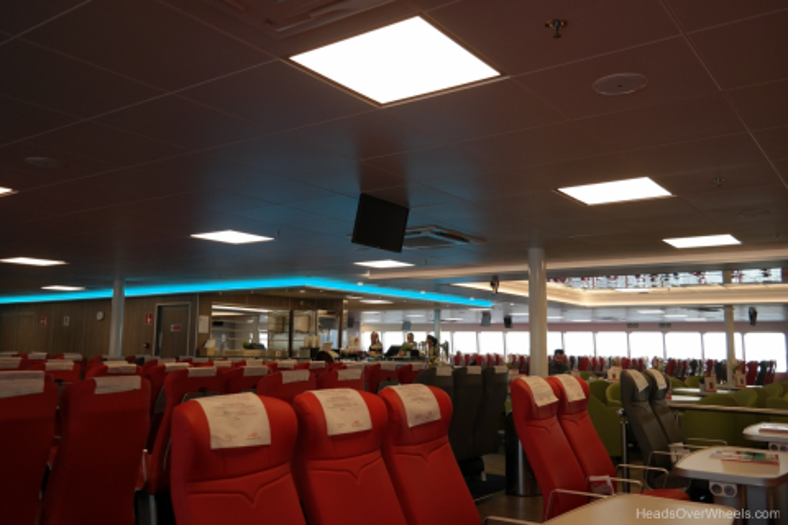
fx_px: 635
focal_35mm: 29
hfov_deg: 63.7
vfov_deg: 45.0
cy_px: 262
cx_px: 394
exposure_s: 1/60
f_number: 3.5
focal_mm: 19
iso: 200
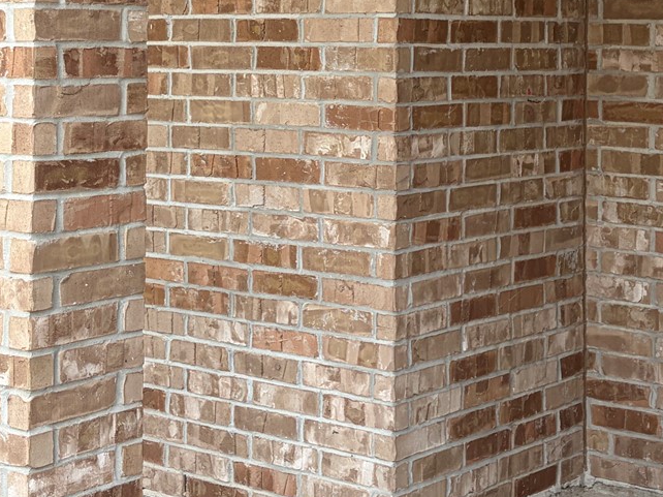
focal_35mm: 83
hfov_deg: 23.6
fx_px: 1589
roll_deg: -0.4
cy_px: 62
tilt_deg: +1.5
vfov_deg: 17.5
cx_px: 324
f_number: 1.6
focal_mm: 5.96
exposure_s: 1/791
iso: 50
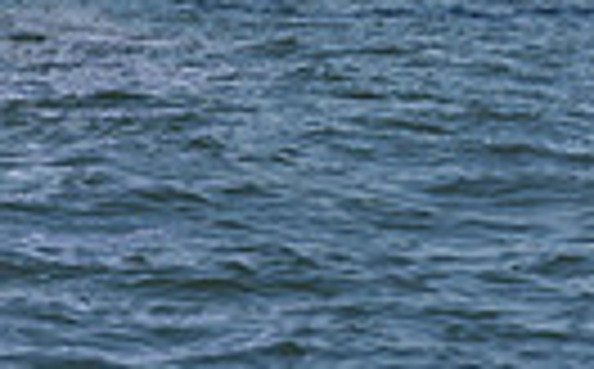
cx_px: -110
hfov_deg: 5.2
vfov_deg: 3.2
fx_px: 6529
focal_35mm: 404
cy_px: -873
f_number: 9
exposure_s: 1/1250
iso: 250
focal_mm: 90
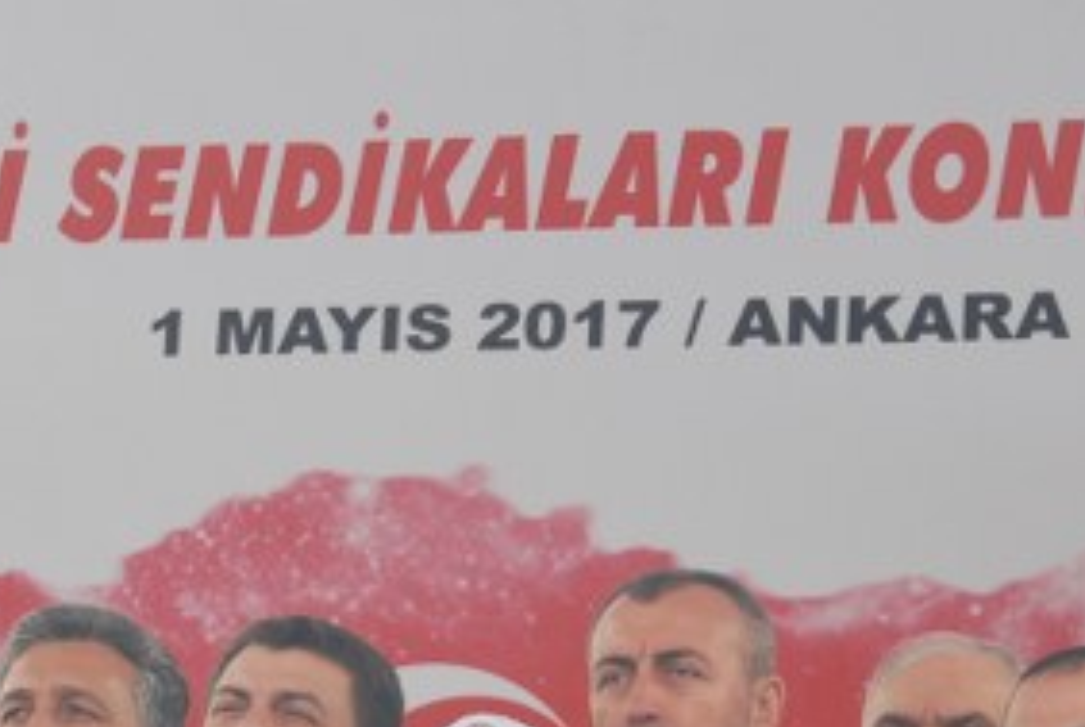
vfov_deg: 5.9
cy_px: 723
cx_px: 185
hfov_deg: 8.7
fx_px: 7076
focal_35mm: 234
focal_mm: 55
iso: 140
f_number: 5.6
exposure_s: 1/125
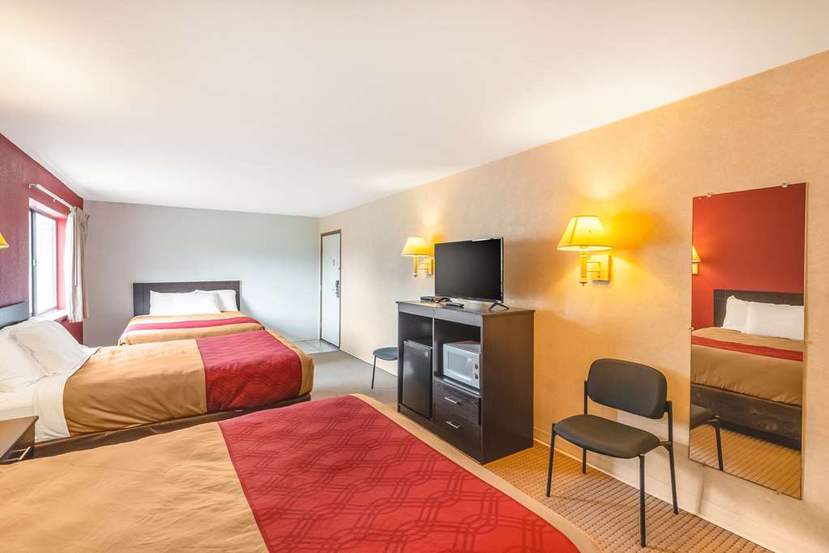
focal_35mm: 15
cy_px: 276
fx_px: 345
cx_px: 414
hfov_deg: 100.4
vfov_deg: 77.3
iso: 1000
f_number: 8
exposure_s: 1/125
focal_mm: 10
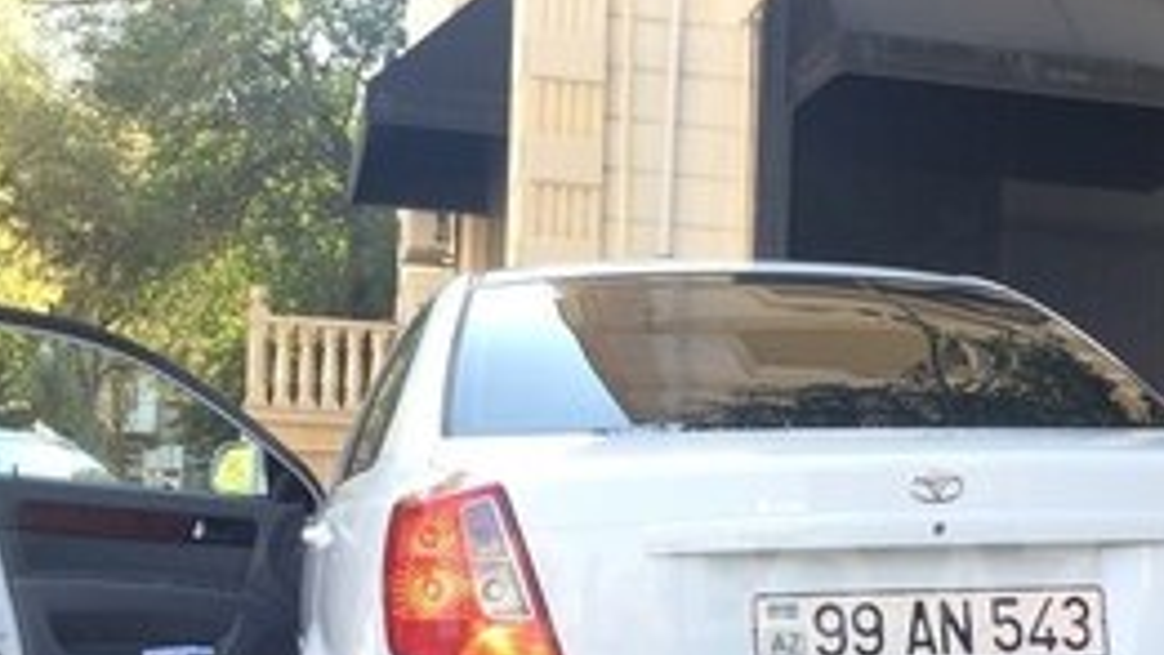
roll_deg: -0.1
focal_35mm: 60
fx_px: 1852
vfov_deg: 19.7
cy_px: 588
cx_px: 754
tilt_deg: -1.0
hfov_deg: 34.6
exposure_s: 1/147
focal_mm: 4.15
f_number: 2.2
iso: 32
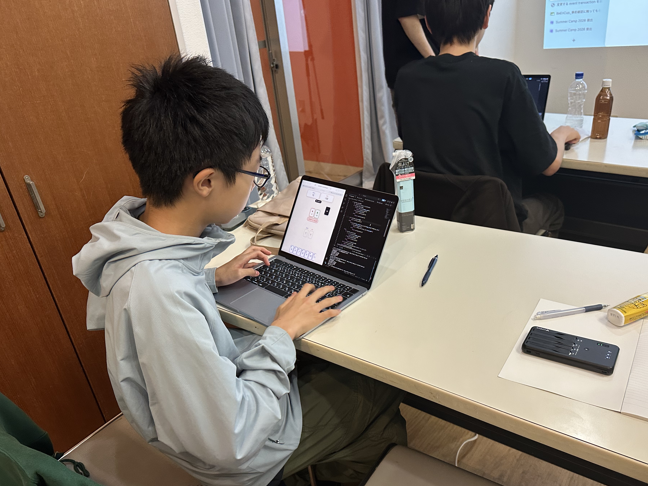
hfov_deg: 65.2
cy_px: 270
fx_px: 505
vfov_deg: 51.3
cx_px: 352
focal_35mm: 27
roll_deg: +5.1
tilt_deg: -29.2
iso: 320
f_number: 1.78
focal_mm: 6.86
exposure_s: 1/60
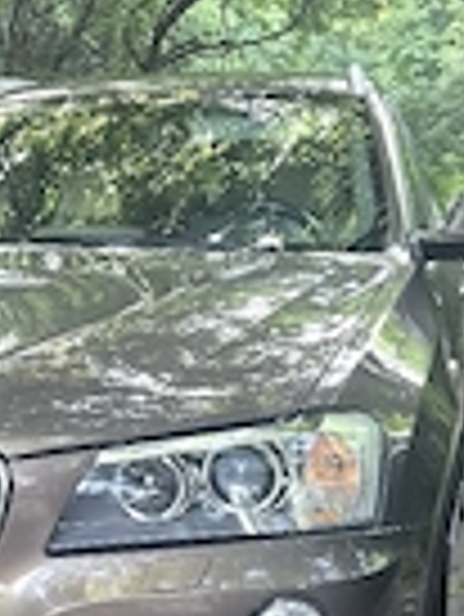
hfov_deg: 21.4
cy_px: 468
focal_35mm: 67
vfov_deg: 28.5
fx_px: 1196
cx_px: 32
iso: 800
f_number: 1.8
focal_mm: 5.4
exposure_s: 1/100
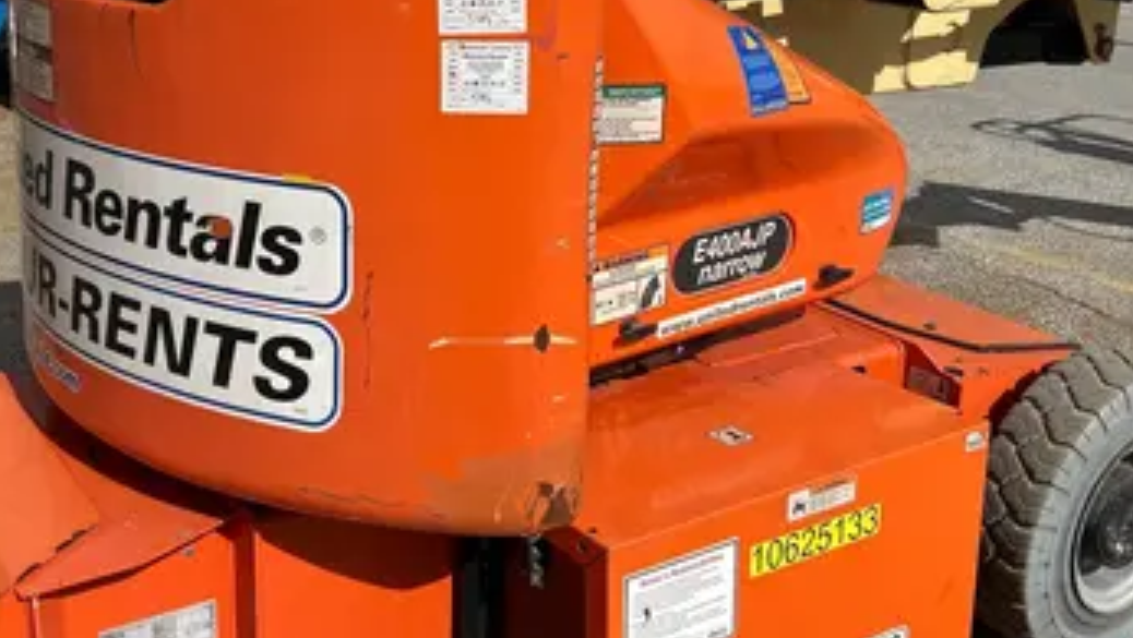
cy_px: 191
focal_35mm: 45
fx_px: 1353
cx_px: 449
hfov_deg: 45.2
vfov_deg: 26.3
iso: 50
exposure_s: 1/8000
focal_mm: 5.7
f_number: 1.5
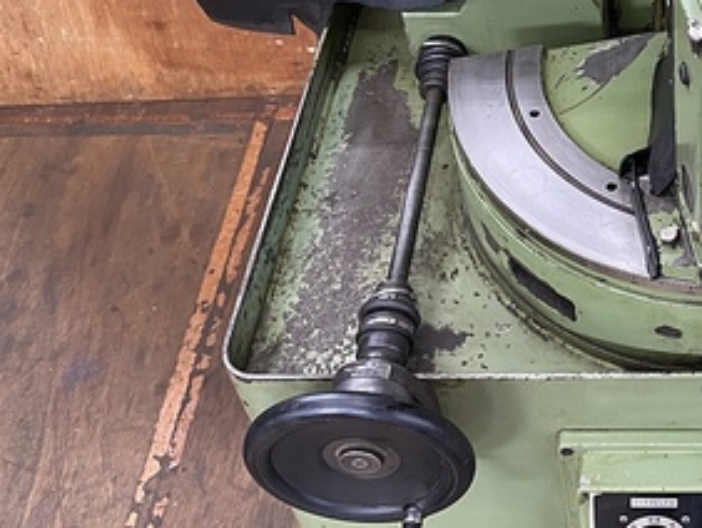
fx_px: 1198
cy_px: 35
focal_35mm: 59
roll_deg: +0.6
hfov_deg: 30.6
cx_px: 680
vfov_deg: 24.0
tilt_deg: -43.0
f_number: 1.8
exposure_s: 1/60
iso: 250
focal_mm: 4.25
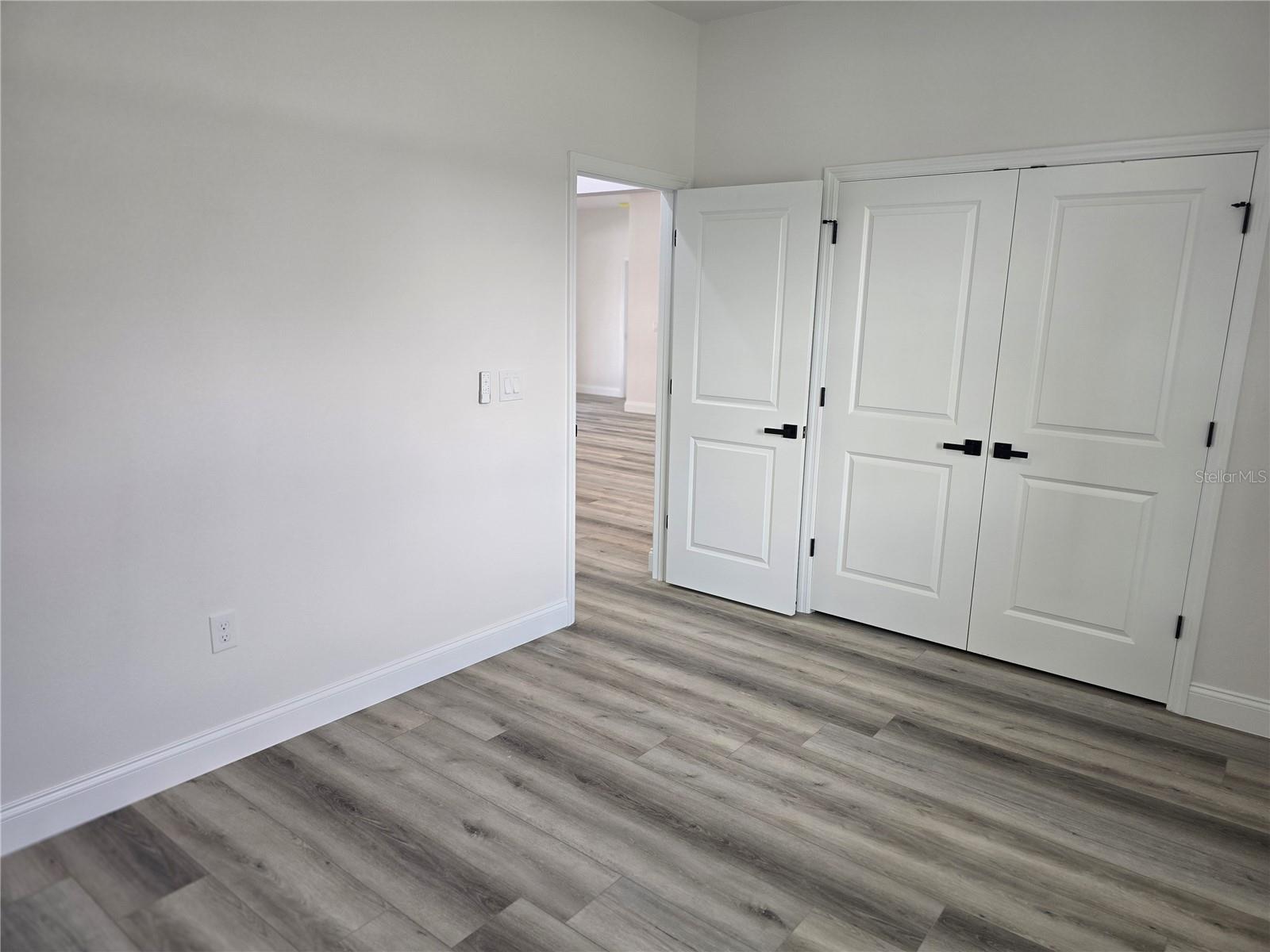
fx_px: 844
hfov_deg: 73.9
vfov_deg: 58.9
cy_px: 476
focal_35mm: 23
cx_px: 635
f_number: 1.7
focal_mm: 6.3
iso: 100
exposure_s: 1/120
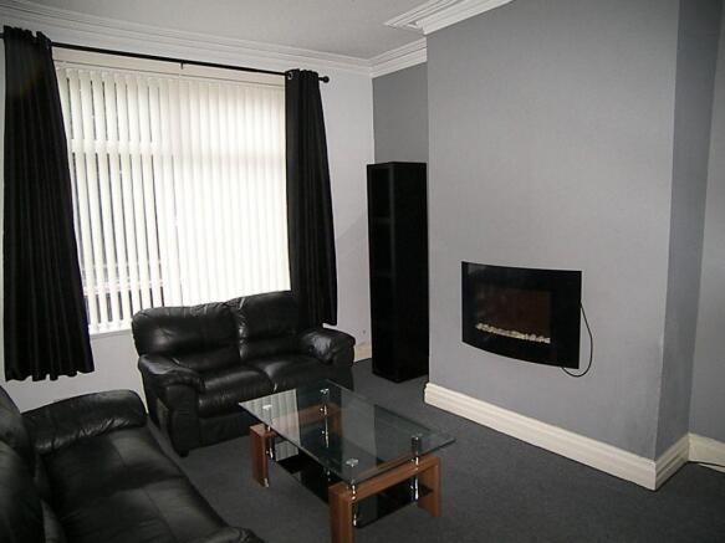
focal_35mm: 25
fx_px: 523
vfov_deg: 54.9
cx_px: 362
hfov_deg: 69.4
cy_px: 272
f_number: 2.8
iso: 400
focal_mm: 5.3
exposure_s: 1/80
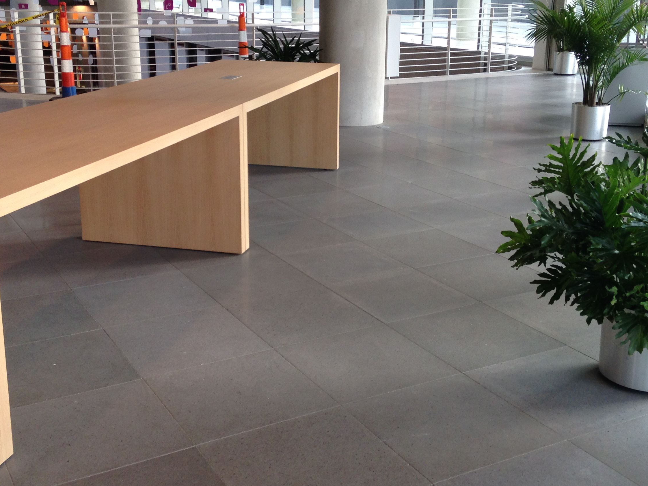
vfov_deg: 30.2
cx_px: 322
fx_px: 899
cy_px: 210
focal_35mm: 48
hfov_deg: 39.7
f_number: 2.4
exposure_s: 1/60
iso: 50
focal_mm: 4.12
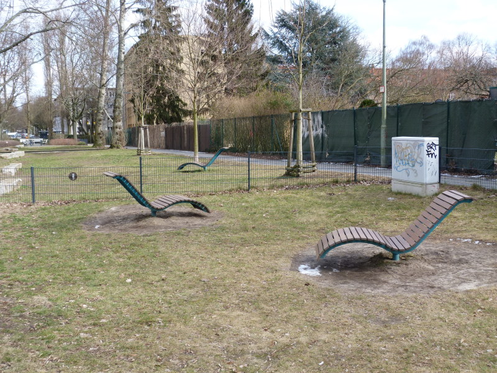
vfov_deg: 36.0
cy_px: 186
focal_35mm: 40
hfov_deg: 46.8
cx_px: 248
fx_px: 574
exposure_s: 1/160
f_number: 4
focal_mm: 7.3
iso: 80
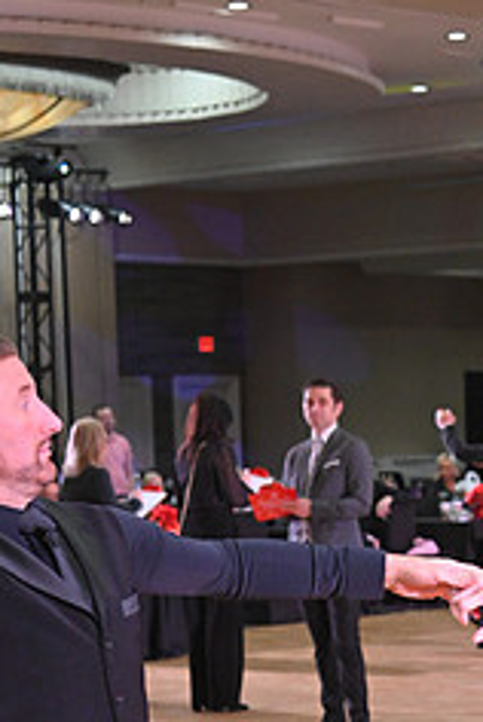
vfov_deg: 14.7
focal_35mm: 135
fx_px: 2709
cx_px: 512
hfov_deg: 10.1
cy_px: 826
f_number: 5
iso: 3200
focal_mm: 55
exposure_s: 1/320
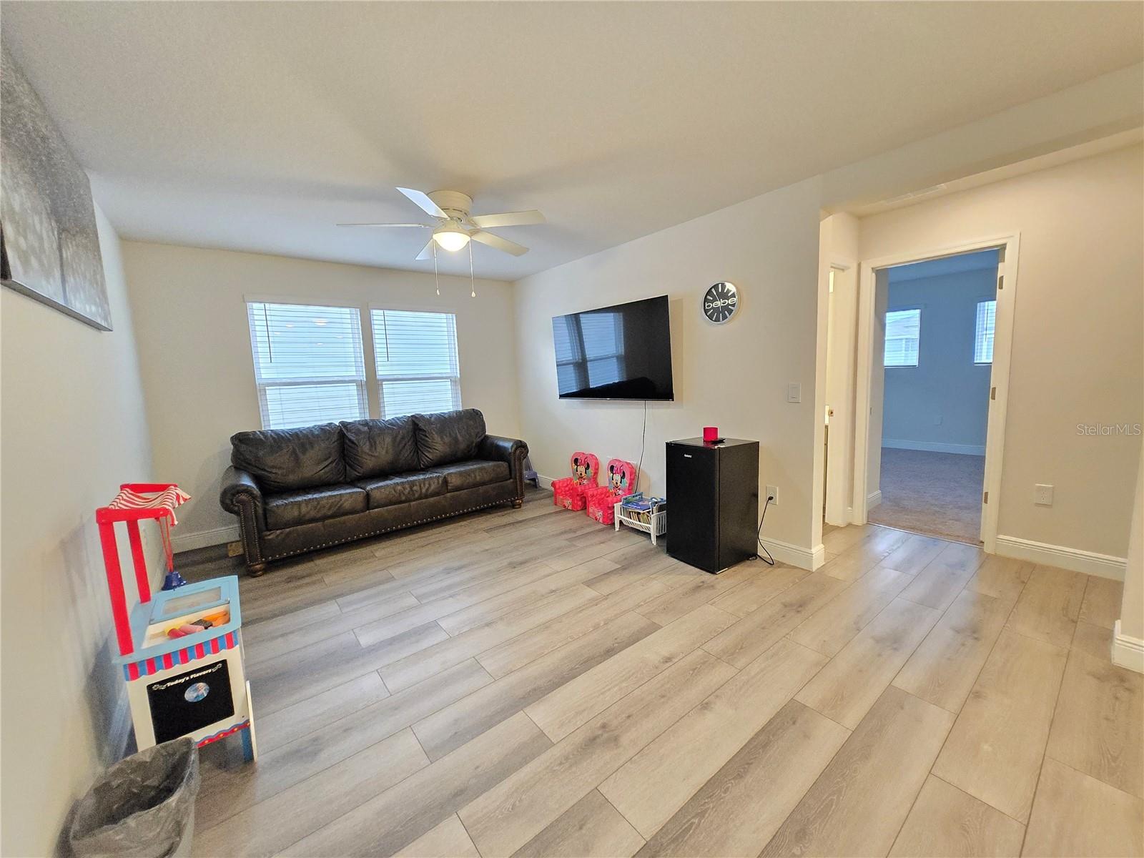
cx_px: 572
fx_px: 430
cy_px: 429
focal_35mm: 13
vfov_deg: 89.9
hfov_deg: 106.2
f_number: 2.2
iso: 1000
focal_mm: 1.7
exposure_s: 1/60
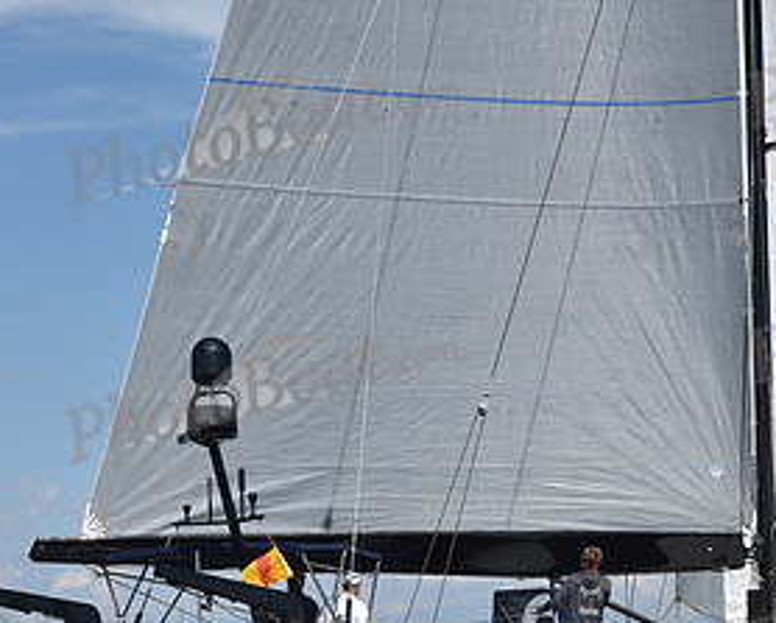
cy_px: 496
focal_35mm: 137
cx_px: 606
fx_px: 3150
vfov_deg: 11.2
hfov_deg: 14.0
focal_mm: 70
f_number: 10
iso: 320
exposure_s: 1/1250
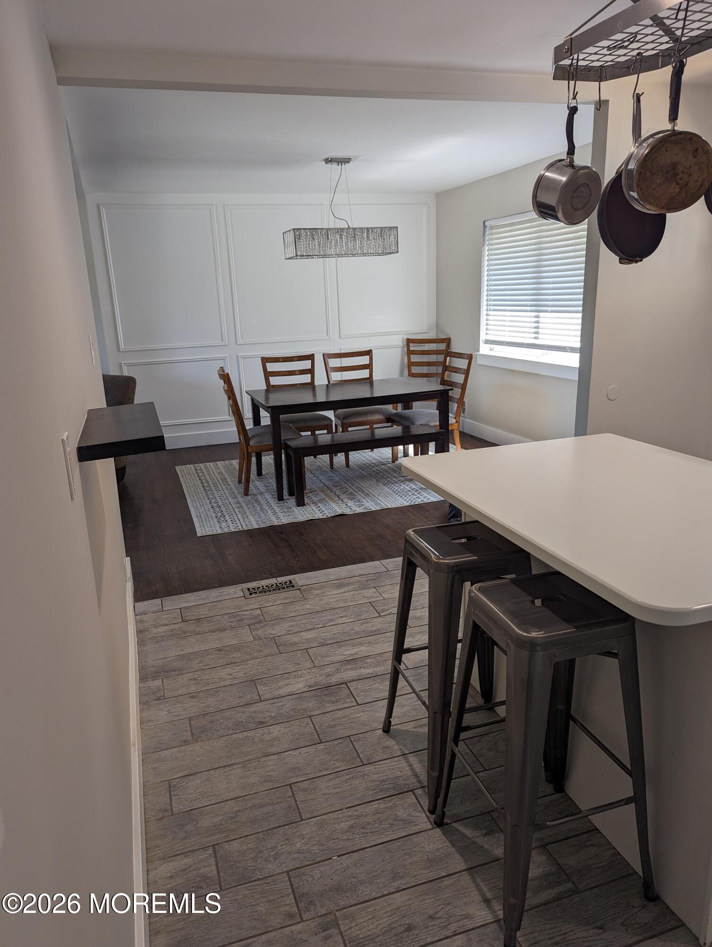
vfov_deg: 71.5
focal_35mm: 24
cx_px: 356
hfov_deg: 56.9
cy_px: 474
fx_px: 657
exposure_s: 1/93.7
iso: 72
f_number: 1.85
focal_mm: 6.81
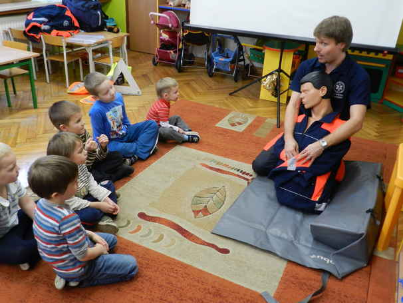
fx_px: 373
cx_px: 202
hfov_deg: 56.8
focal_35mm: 32
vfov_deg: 44.2
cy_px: 152
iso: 400
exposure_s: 1/30
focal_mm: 5.6
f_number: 3.7
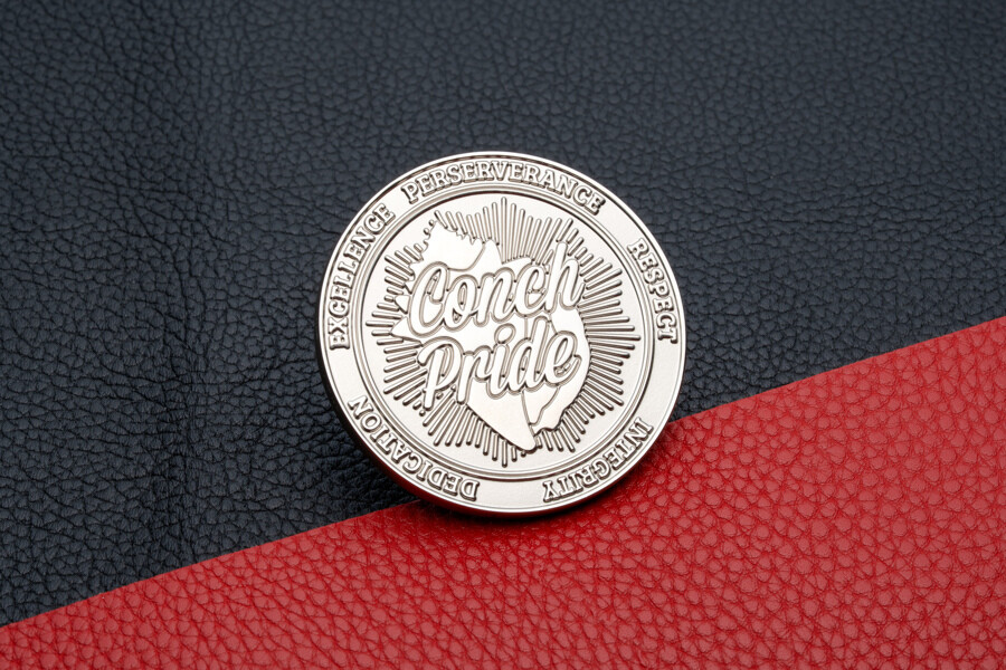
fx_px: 2515
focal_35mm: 90
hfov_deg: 22.6
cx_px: 503
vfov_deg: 15.2
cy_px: 335
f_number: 19
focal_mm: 90
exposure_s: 1/10
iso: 400
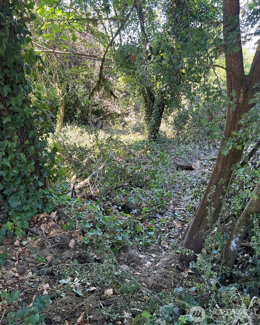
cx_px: 131
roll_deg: +1.0
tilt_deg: -16.9
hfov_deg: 51.5
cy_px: 146
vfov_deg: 62.1
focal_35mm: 28
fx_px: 269
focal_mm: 5.7
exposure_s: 1/121
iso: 80
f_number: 1.5
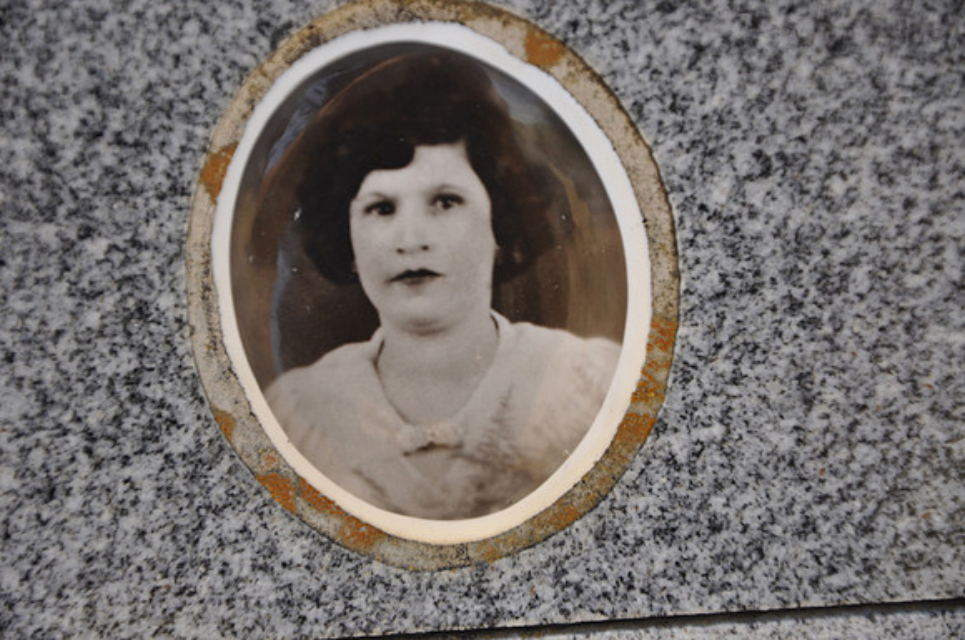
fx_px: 4216
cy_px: 320
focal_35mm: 158
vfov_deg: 8.7
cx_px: 482
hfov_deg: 13.1
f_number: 5.6
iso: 400
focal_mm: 105
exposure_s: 1/125
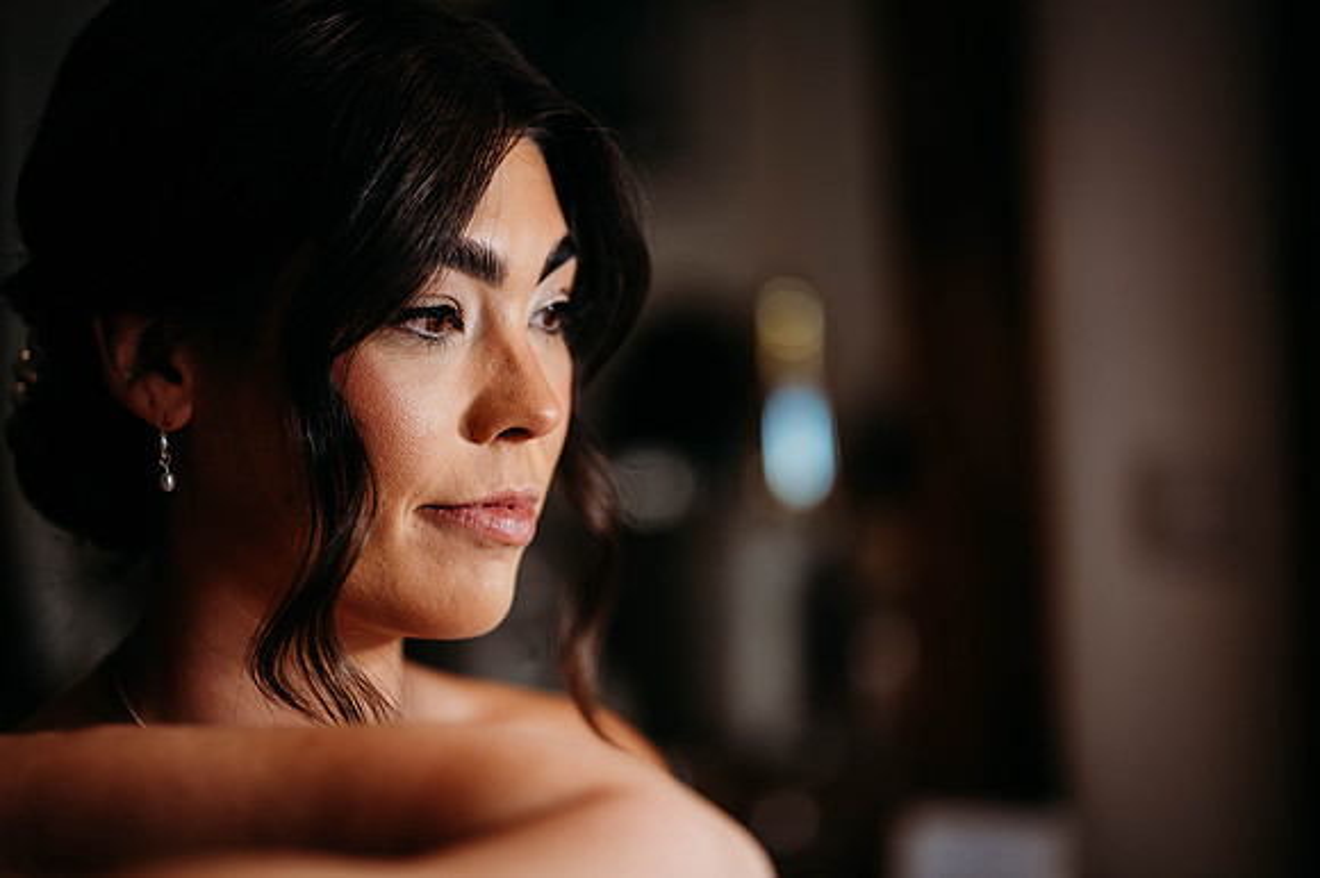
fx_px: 3115
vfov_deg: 16.1
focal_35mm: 85
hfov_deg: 23.9
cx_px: 660
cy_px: 439
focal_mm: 85
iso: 100
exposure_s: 1/320
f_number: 1.8
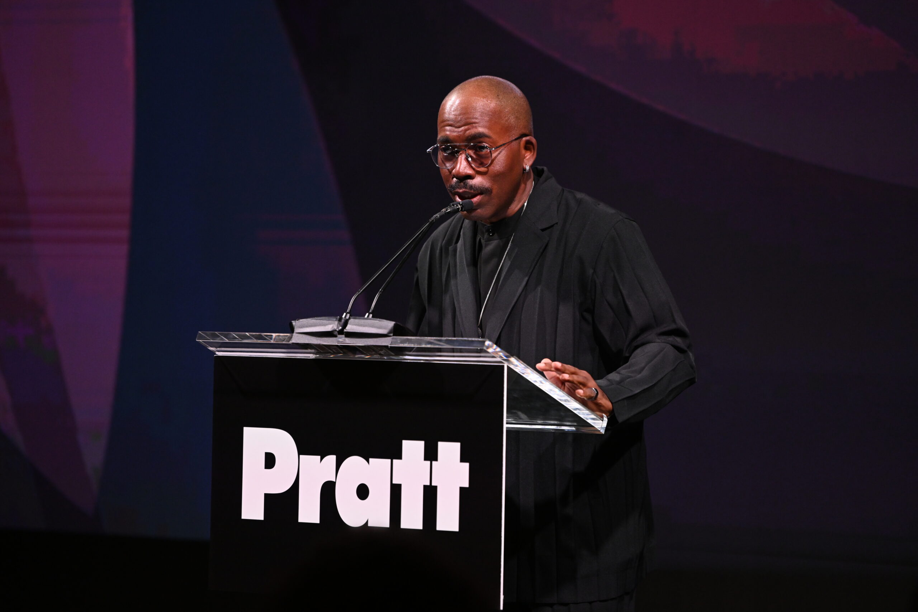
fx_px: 5100
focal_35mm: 200
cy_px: 306
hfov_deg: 10.3
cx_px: 459
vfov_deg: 6.9
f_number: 3.5
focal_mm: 200
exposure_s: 1/160
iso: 2000
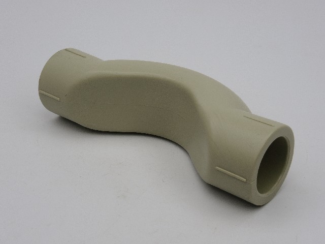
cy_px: 122
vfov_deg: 22.3
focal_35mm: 66
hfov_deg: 29.4
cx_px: 162
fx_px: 620
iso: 100
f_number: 8
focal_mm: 14.1
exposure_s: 1/500
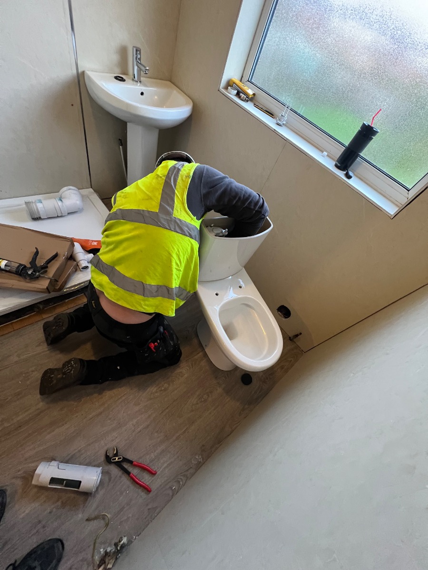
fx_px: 214
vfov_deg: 106.2
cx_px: 214
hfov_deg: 89.9
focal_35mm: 13
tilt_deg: -50.1
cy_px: 285
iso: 400
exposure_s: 1/50
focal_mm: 1.57
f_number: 1.8
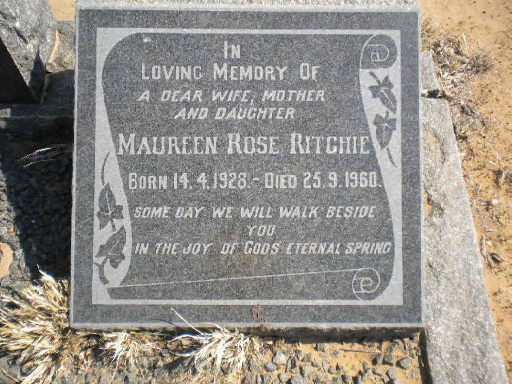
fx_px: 518
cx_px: 256
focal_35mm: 35
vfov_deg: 40.7
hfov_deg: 52.6
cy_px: 192
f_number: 4.6
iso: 80
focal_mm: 6.3
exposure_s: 1/388
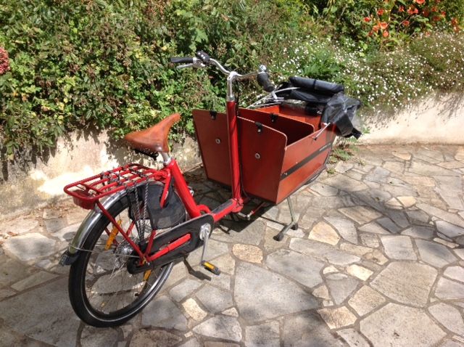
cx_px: 232
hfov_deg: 52.7
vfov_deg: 40.6
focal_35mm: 35
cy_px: 174
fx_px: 468
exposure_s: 1/1163
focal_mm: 4.28
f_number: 2.4
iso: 50
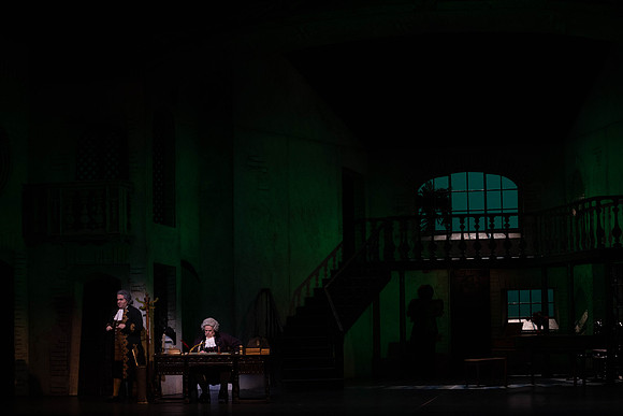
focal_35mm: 70
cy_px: 208
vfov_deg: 19.5
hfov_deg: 28.8
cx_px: 312
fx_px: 1212
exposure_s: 1/250
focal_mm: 70
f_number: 9
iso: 3200
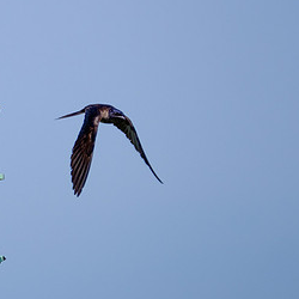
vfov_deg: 1.2
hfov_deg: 1.2
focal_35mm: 1424
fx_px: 13916
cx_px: -91
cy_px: 151
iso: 500
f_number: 5.6
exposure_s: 1/2000
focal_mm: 400
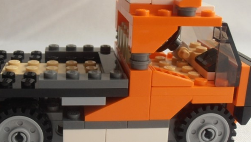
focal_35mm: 61
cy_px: 74
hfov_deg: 34.3
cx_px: 106
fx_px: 406
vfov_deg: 19.7
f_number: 3.9
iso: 80
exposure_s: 1/40
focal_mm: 6.61
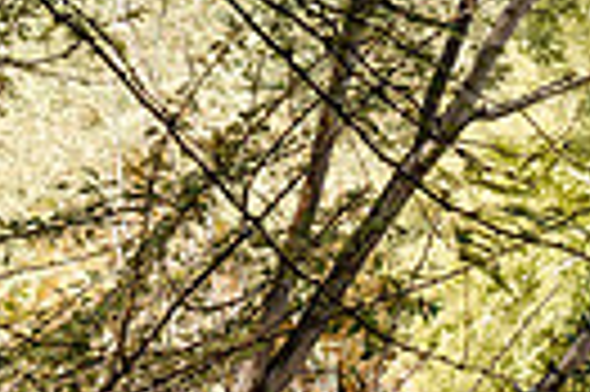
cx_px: 937
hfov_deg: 9.2
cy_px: 543
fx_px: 3552
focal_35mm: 217
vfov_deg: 6.3
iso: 100
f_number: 5.6
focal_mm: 49
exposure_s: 1/200
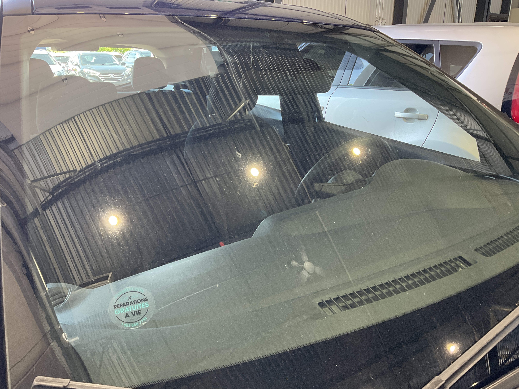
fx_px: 435
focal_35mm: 29
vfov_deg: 48.2
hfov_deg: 61.7
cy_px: 194
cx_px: 260
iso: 80
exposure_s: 1/60
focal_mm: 3
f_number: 1.8
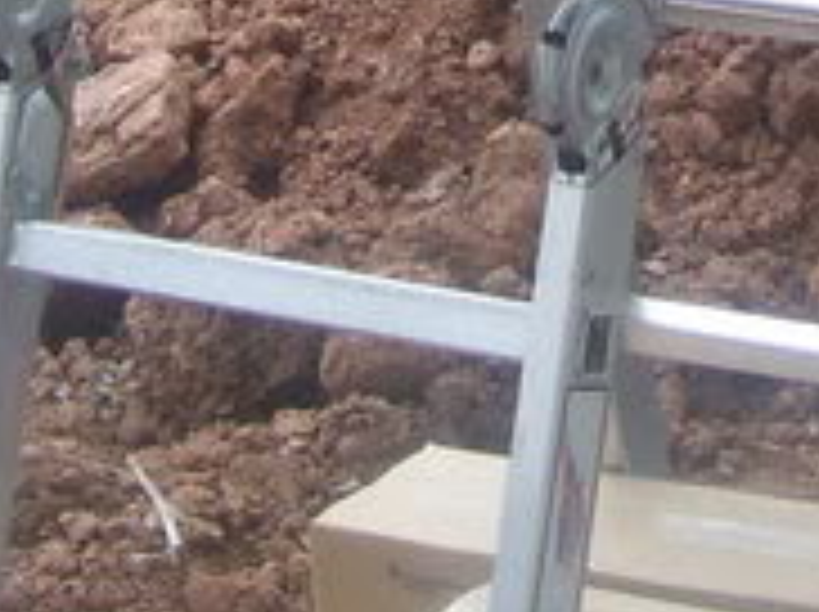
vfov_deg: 7.8
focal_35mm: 185
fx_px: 4371
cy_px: -472
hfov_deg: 10.7
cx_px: 630
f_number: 3
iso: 80
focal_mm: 7
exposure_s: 1/125
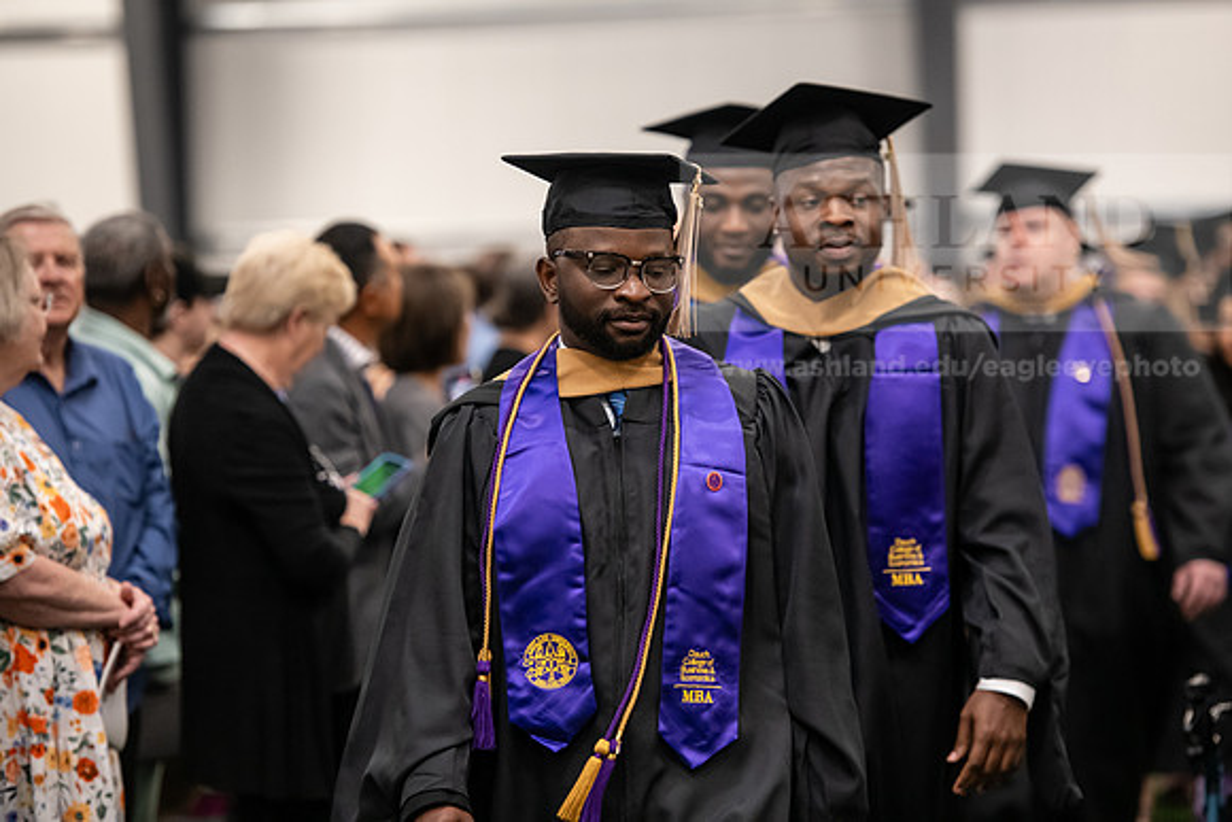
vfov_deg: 8.9
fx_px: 5305
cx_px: 616
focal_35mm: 155
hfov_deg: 13.2
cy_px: 411
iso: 2500
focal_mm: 155
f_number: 3.2
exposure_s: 1/200
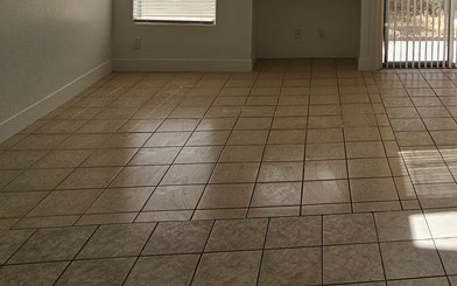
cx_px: 409
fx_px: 448
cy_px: -56
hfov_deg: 48.5
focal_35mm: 36
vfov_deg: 30.2
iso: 50
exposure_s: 1/359
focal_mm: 2.2
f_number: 2.2
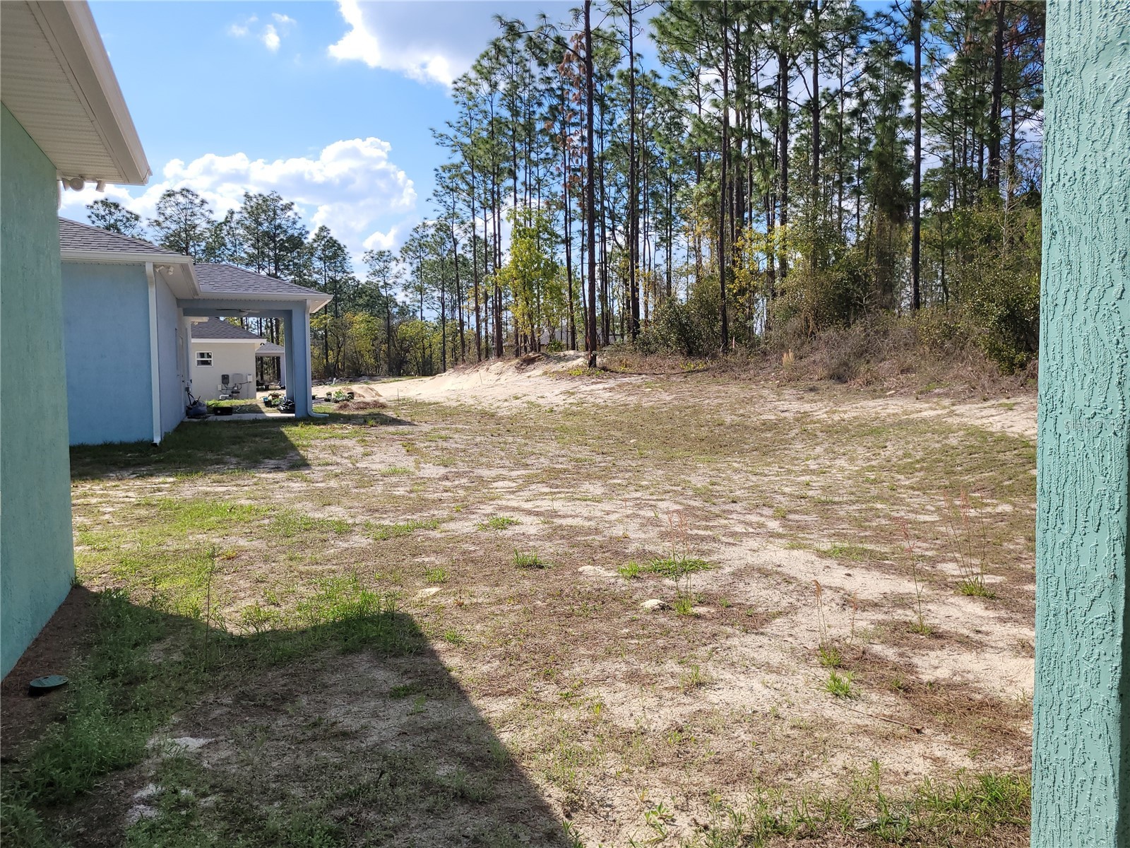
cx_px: 565
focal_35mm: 26
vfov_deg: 53.1
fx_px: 849
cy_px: 424
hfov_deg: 67.3
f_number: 1.8
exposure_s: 1/2483
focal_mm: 5.4
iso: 40
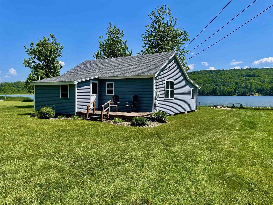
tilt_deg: -1.8
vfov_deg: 53.1
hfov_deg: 67.3
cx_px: 136
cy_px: 102
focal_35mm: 26
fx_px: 205
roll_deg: -0.5
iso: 32
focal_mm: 4.2
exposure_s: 1/2959
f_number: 1.6
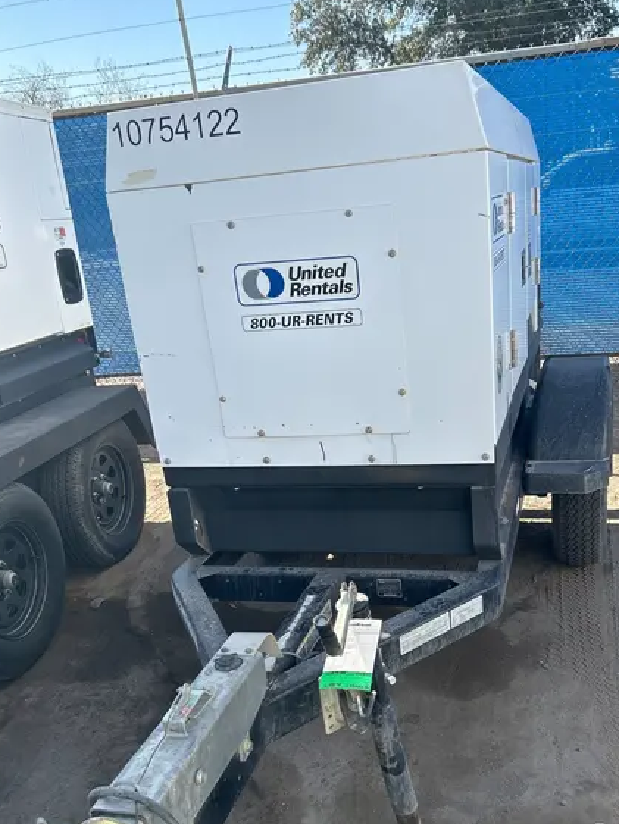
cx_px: 359
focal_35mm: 34
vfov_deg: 53.3
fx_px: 810
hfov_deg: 41.7
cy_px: 522
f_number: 1.5
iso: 50
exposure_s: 1/1808
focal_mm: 5.7
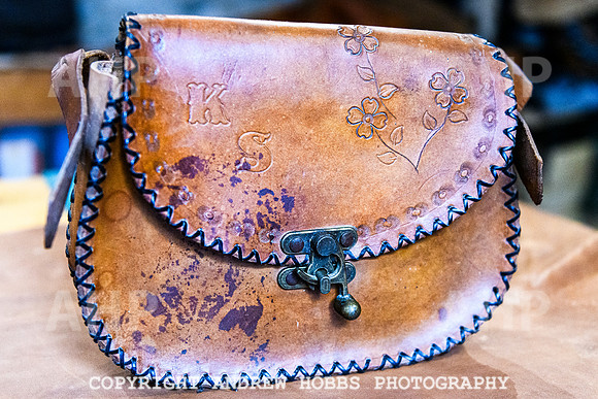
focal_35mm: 54
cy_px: 201
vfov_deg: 24.9
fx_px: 905
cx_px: 320
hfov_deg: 36.5
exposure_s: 1/100
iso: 3200
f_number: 2.8
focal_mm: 40
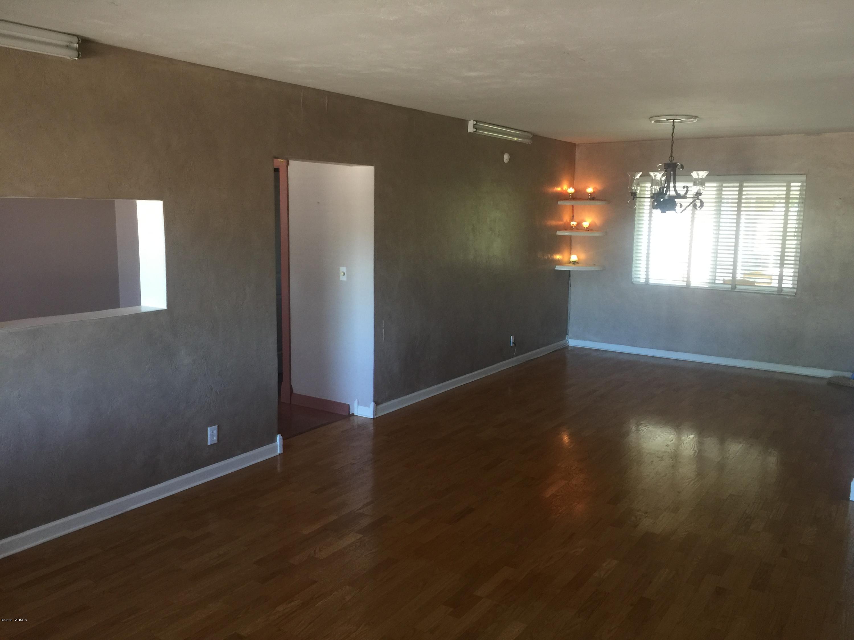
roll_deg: -0.6
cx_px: 427
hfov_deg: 61.7
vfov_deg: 48.2
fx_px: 715
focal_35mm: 29
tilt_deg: -8.1
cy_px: 320
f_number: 2.2
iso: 64
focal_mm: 4.15
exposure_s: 1/15
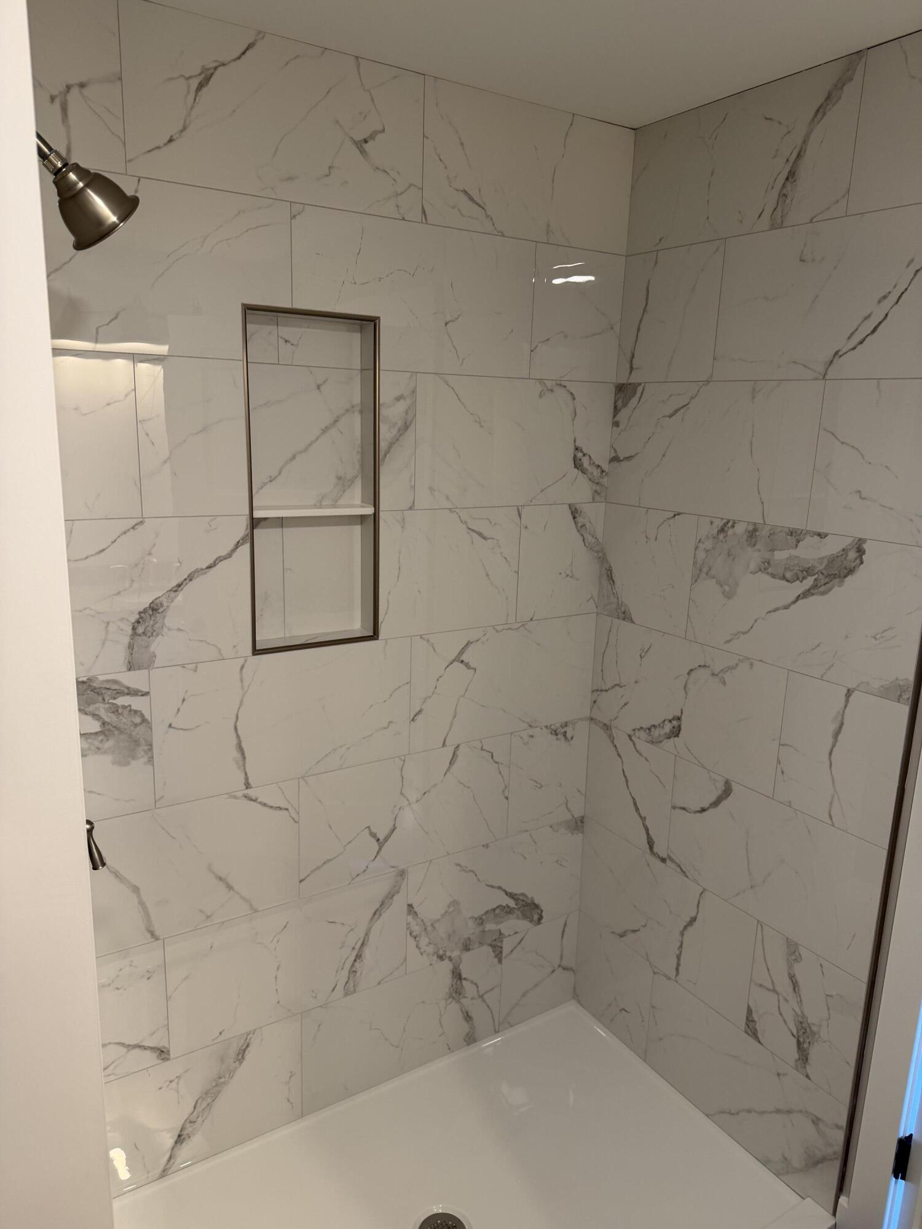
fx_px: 852
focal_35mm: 24
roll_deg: -1.8
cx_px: 461
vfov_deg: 71.6
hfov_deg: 56.8
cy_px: 614
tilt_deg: -14.0
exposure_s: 1/60
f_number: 1.78
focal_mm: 6.76
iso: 125
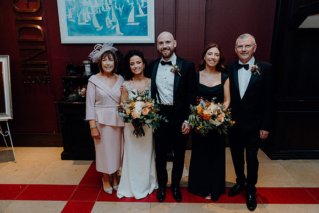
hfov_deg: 69.4
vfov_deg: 49.6
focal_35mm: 26
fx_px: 230
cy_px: 106
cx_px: 160
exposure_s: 1/160
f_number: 3.5
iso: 3200
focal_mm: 26
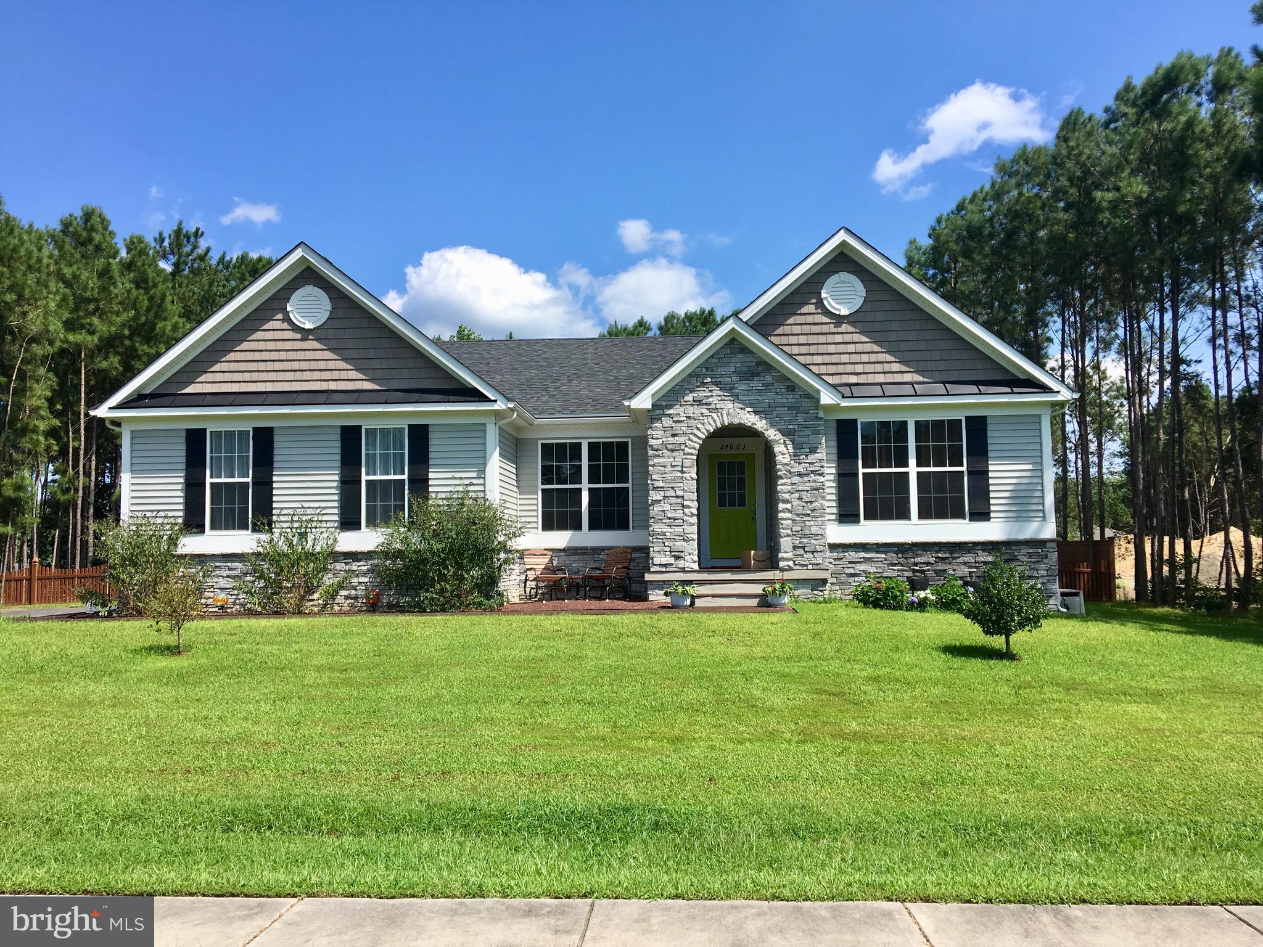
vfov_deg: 48.2
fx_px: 1058
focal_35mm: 29
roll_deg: +1.8
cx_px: 632
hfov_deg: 61.7
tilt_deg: +5.9
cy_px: 474
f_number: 2.2
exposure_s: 1/1425
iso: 25
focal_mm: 4.15
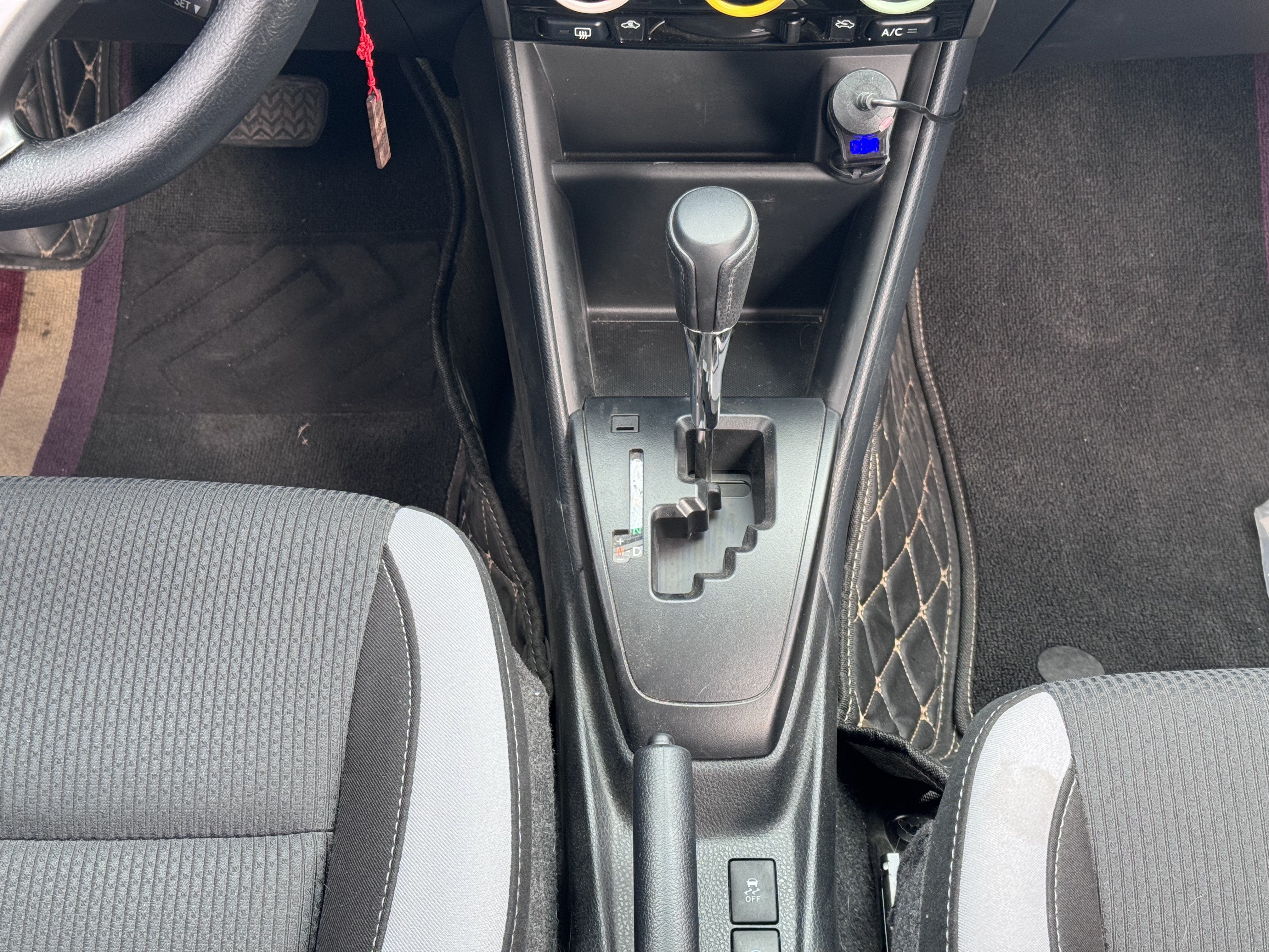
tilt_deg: -49.5
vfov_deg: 30.3
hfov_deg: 39.7
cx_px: 634
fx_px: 1760
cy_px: 476
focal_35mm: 48
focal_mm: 6.76
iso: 125
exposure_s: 1/60
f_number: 1.78
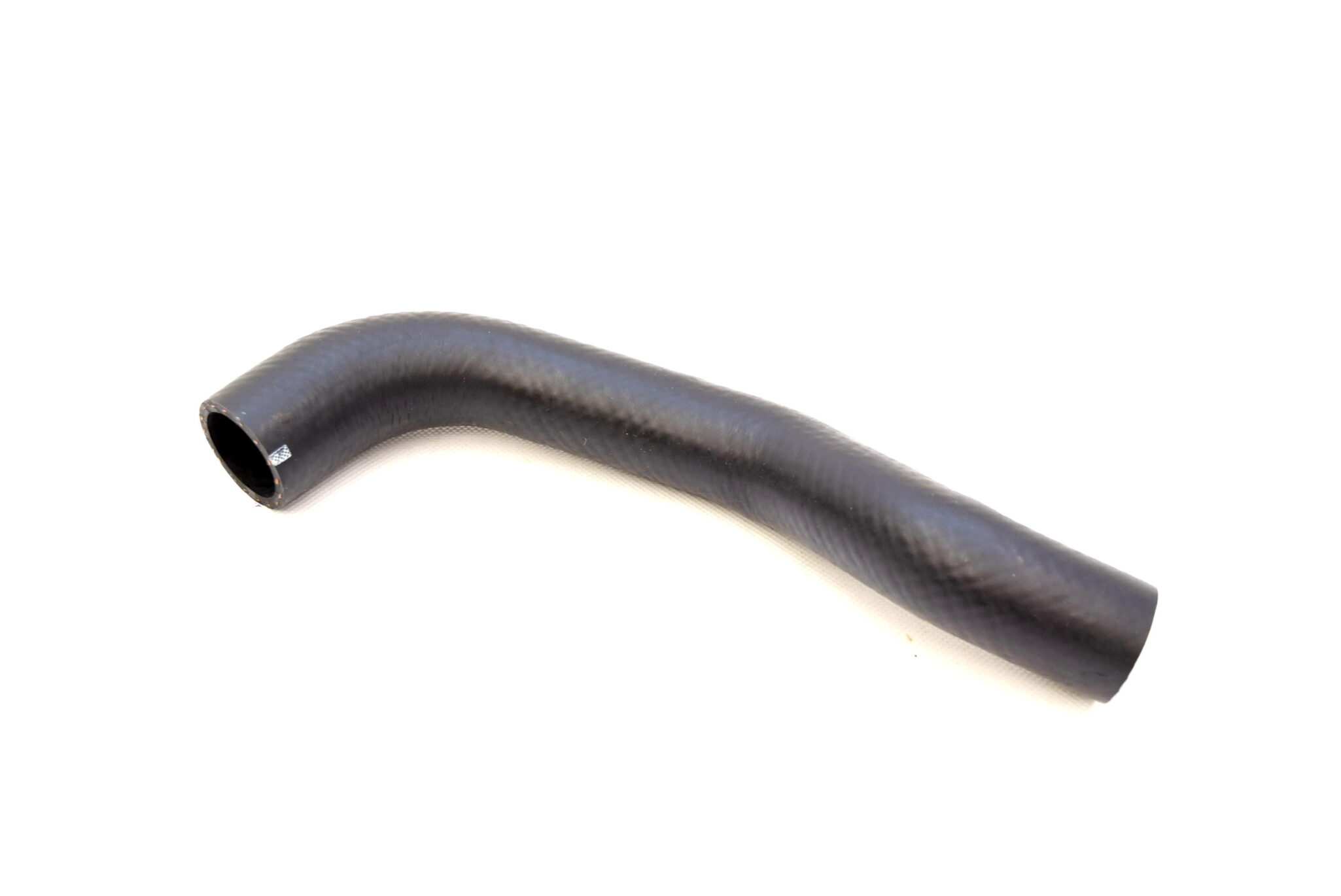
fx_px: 1566
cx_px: 670
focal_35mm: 42
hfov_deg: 46.4
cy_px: 448
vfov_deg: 31.9
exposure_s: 1/125
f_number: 5.6
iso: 400
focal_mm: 28
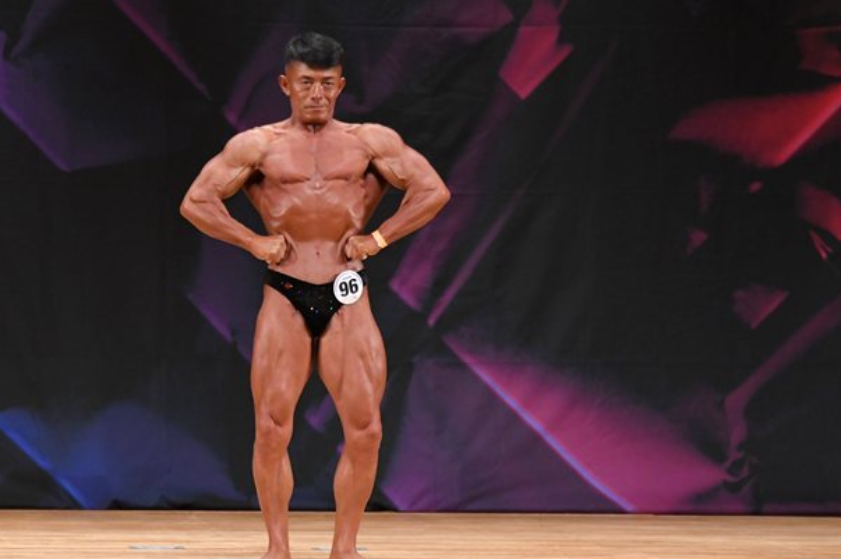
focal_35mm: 328
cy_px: 332
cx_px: 330
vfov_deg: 4.2
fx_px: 7656
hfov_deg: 6.3
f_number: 5.6
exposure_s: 1/400
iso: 3200
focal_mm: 170
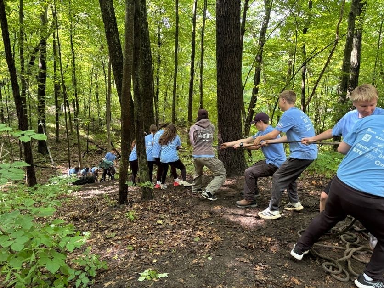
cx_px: 192
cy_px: 144
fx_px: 288
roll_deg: -2.5
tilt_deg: -12.2
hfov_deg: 67.3
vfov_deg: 53.1
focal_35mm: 26
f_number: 1.6
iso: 125
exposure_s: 1/110
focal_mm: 5.96
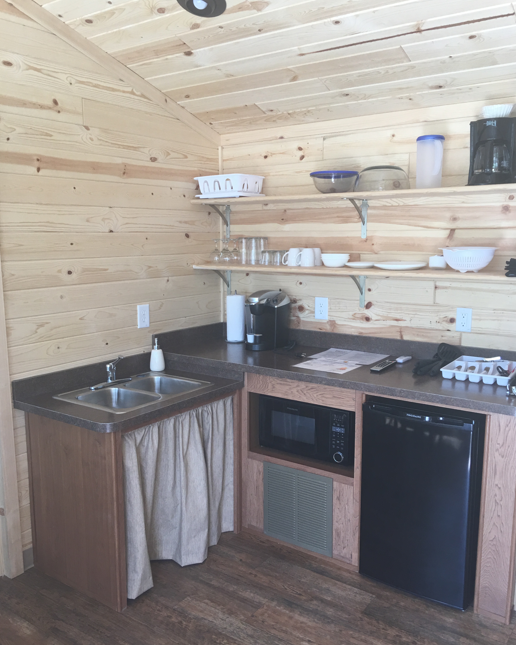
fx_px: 592
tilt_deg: -10.9
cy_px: 336
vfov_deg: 57.2
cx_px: 256
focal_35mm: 31
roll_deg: -0.8
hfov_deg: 47.1
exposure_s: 1/40
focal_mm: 4.15
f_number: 2.2
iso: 25
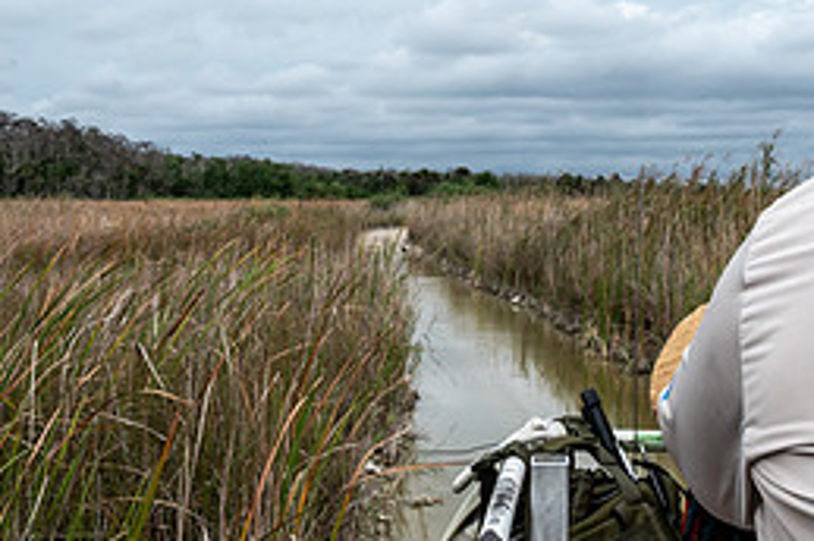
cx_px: 481
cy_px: 138
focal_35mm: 64
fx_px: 1445
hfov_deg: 31.4
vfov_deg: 21.0
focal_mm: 28
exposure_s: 1/160
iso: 320
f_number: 16
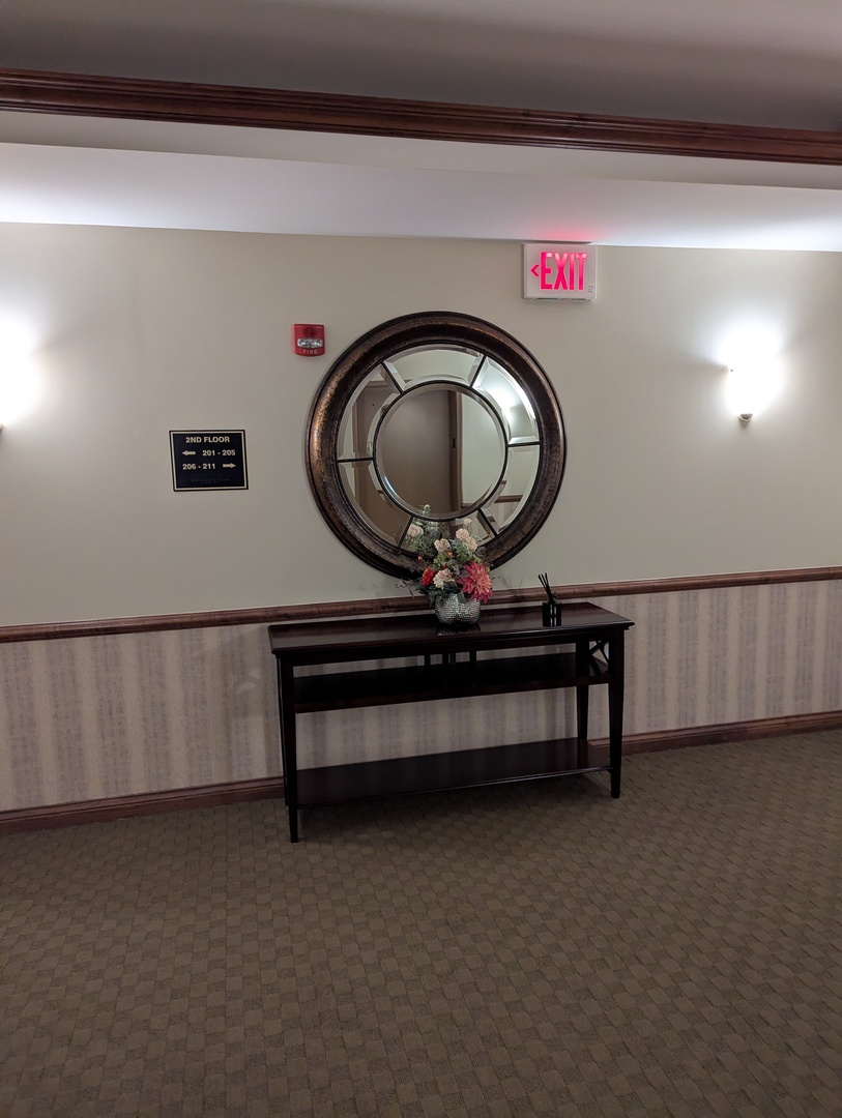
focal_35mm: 24
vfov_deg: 71.5
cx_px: 421
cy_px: 559
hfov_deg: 56.9
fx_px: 777
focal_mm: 6.81
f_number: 1.85
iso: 318
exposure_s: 1/40
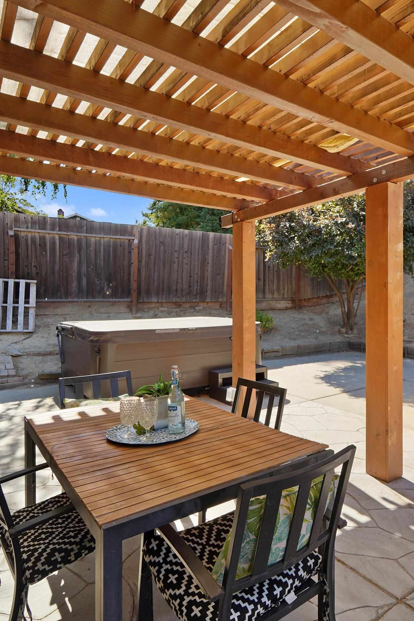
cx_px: 297
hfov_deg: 55.2
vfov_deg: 78.6
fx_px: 379
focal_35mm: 22
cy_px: 305
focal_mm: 14
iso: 100
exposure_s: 1/25
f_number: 8
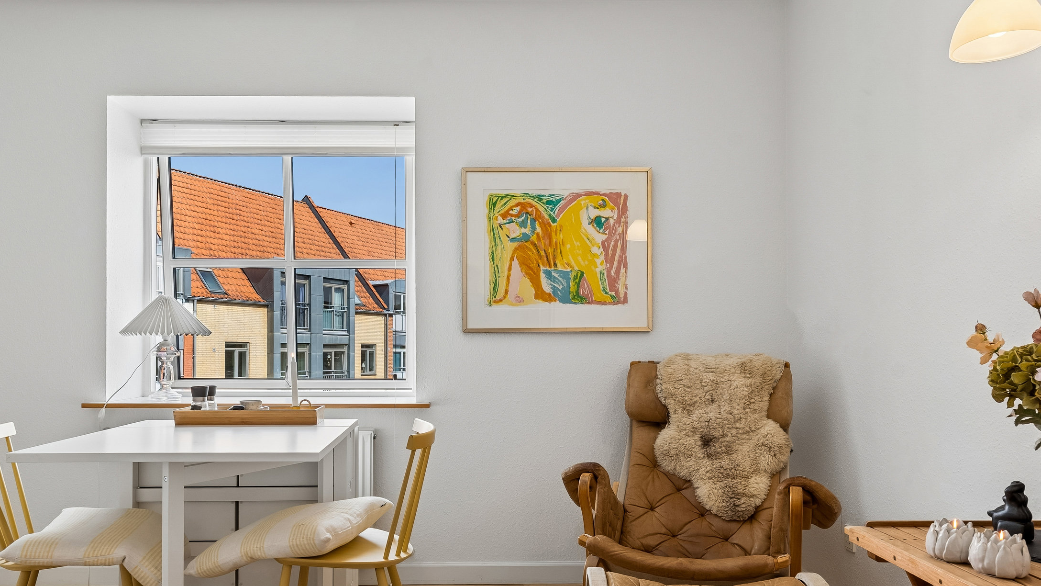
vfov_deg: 44.1
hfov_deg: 71.8
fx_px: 718
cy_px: 362
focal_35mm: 26
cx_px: 484
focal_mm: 18
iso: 200
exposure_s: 1/50
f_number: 8
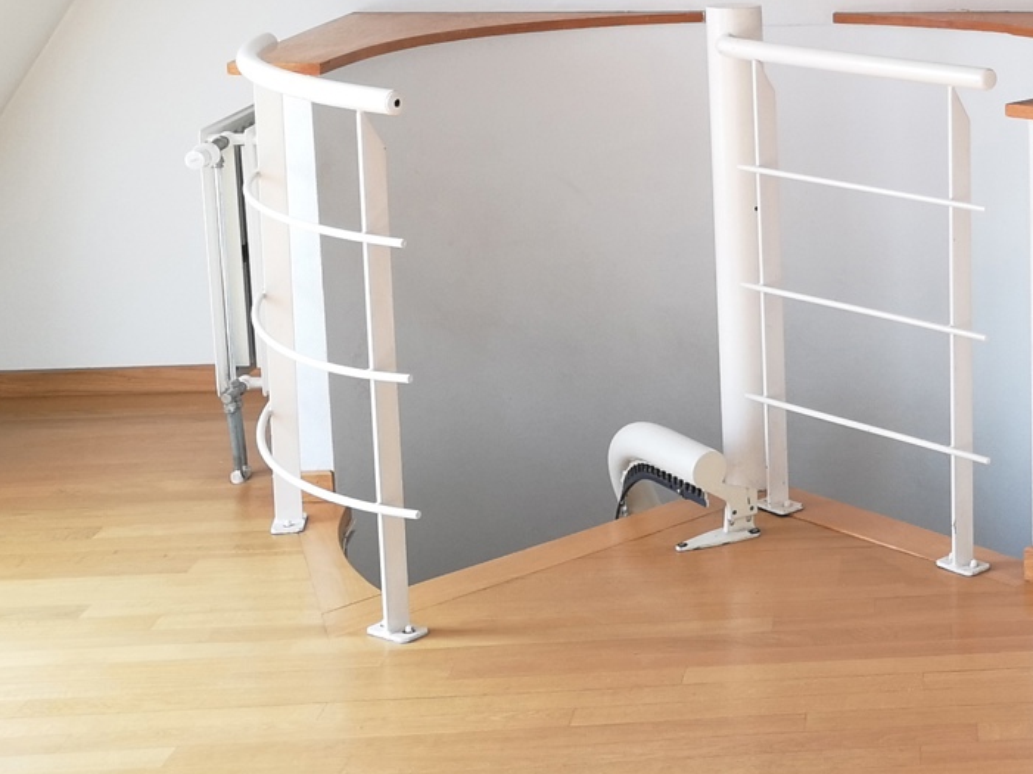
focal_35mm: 74
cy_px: 140
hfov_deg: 24.0
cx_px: 1232
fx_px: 2207
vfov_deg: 19.6
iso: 80
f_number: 1.8
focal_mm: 5.58
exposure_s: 1/120
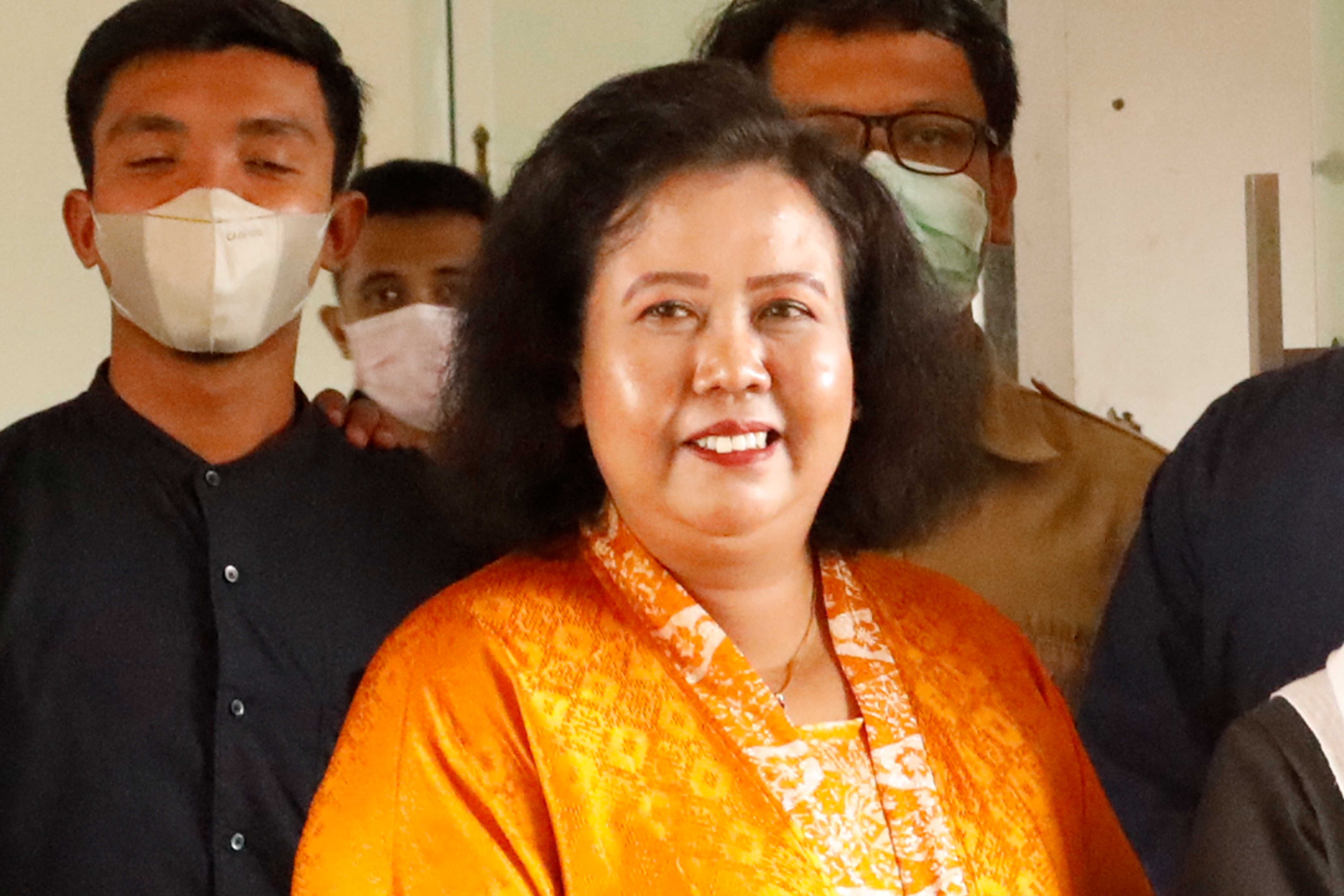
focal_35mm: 200
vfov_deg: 6.9
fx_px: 7466
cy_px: 448
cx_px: 672
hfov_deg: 10.3
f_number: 2.8
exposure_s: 1/400
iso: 10000
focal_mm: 200
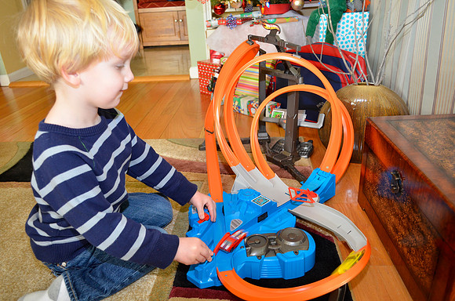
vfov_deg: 47.7
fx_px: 341
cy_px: 150
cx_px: 228
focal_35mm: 27
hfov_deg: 67.5
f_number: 4
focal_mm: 18
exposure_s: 1/60
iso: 800
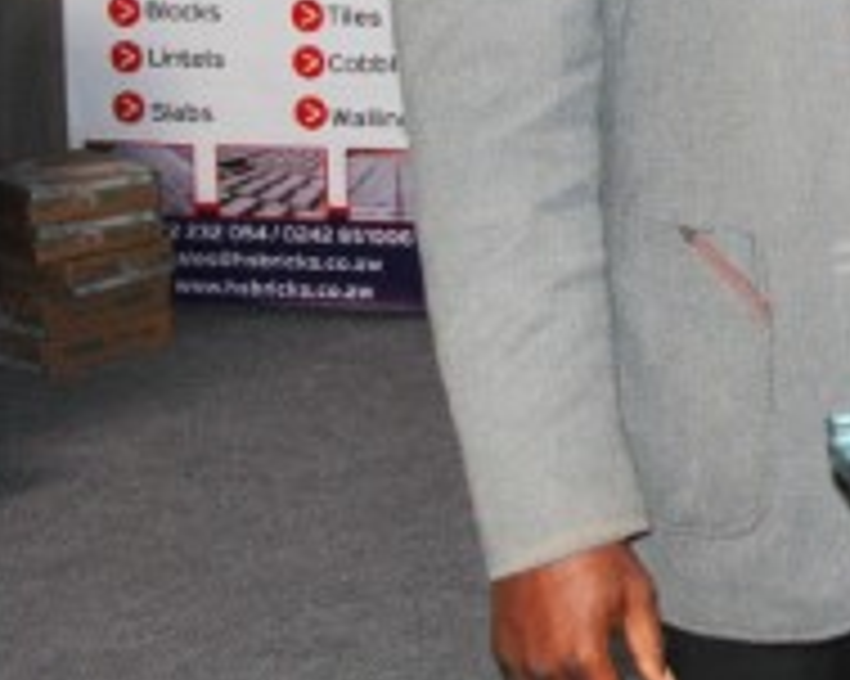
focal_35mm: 107
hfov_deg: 15.8
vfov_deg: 14.0
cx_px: 1428
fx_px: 2690
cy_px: -140
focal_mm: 20
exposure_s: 1/60
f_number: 3.8
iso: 200
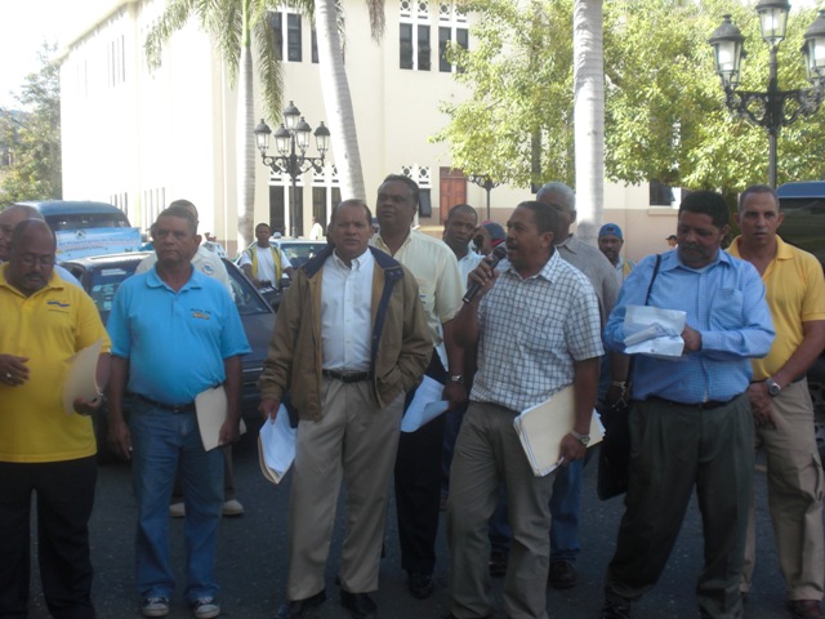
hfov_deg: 37.5
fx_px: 1215
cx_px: 412
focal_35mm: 51
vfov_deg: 28.6
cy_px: 310
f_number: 3.6
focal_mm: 8.44
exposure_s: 1/250
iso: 64
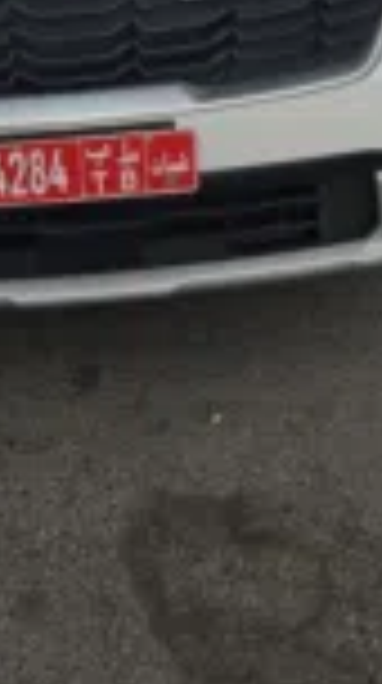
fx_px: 1194
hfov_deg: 17.9
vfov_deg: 28.4
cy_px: -104
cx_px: 36
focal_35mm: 66
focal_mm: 6.5
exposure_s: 1/3889
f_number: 1.4
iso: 64
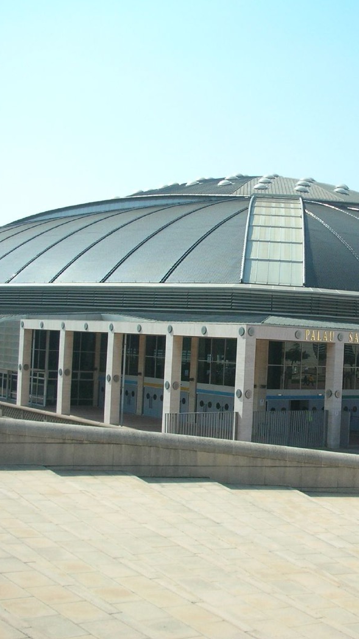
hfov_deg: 23.3
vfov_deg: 40.6
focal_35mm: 51
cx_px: 268
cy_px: 319
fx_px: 863
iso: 71
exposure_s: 1/120
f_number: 8.5
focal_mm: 5.8
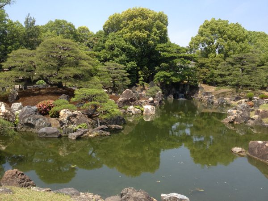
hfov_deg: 52.6
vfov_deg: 40.7
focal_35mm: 35
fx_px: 271
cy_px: 100
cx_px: 134
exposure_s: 1/849
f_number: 2.4
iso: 50
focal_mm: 4.28
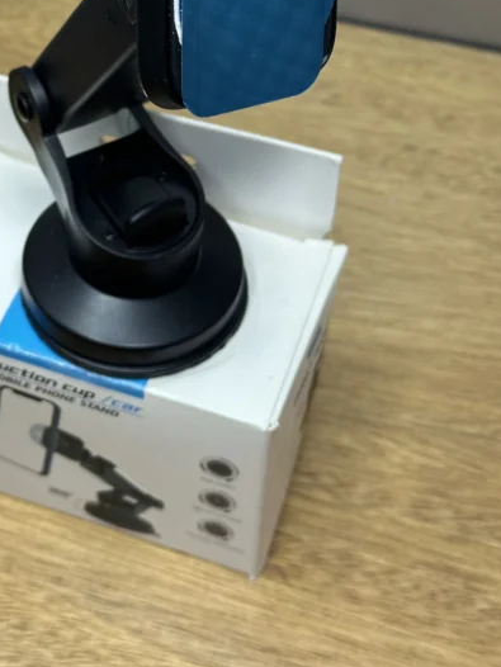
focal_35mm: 73
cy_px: 184
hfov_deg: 20.1
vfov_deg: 26.4
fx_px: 1408
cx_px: 147
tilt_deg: -46.6
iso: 200
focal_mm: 6.86
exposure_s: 1/50
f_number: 1.78
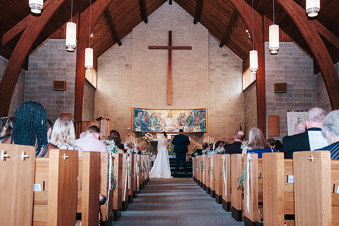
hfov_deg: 50.3
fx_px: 361
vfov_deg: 34.8
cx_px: 172
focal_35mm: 38
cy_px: 119
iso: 1000
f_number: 4
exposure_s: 1/200
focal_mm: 31
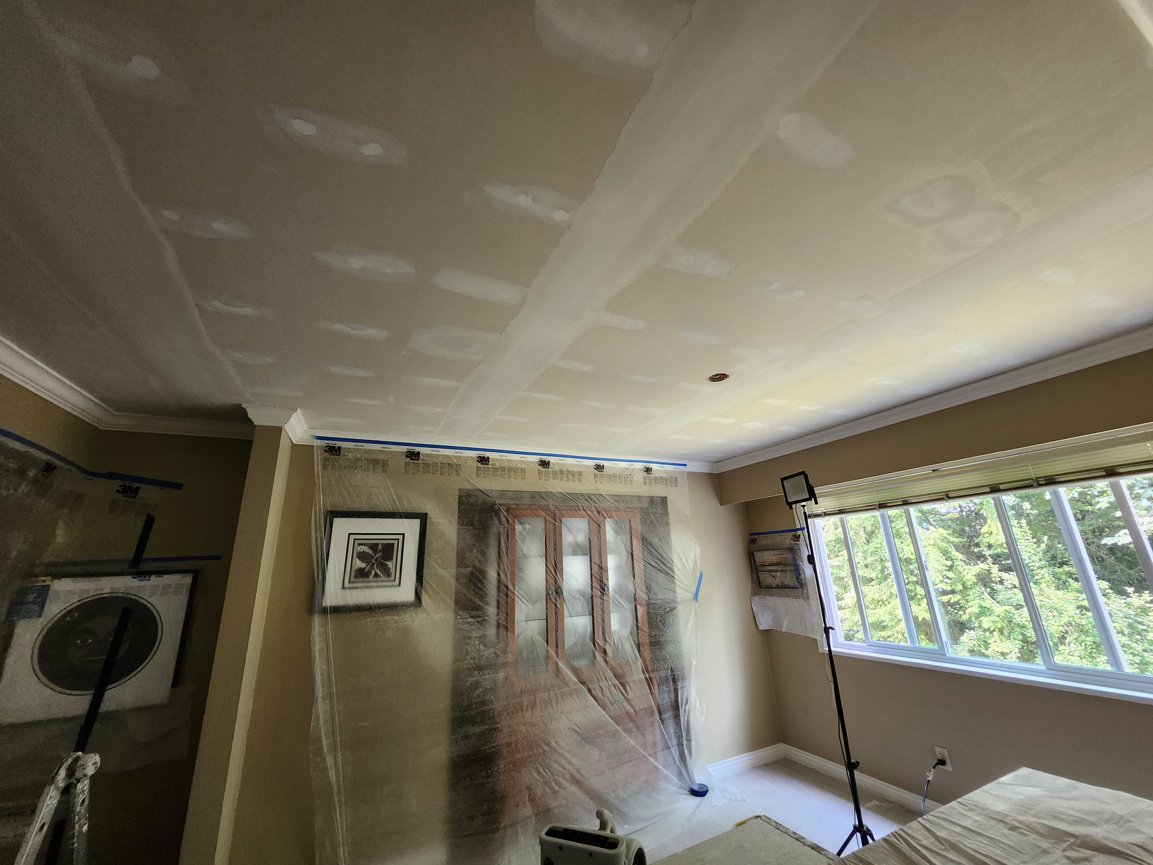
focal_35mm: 13
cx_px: 576
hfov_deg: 106.2
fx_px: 433
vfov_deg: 89.9
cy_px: 432
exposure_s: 1/60
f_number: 2.2
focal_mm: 1.74
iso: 320
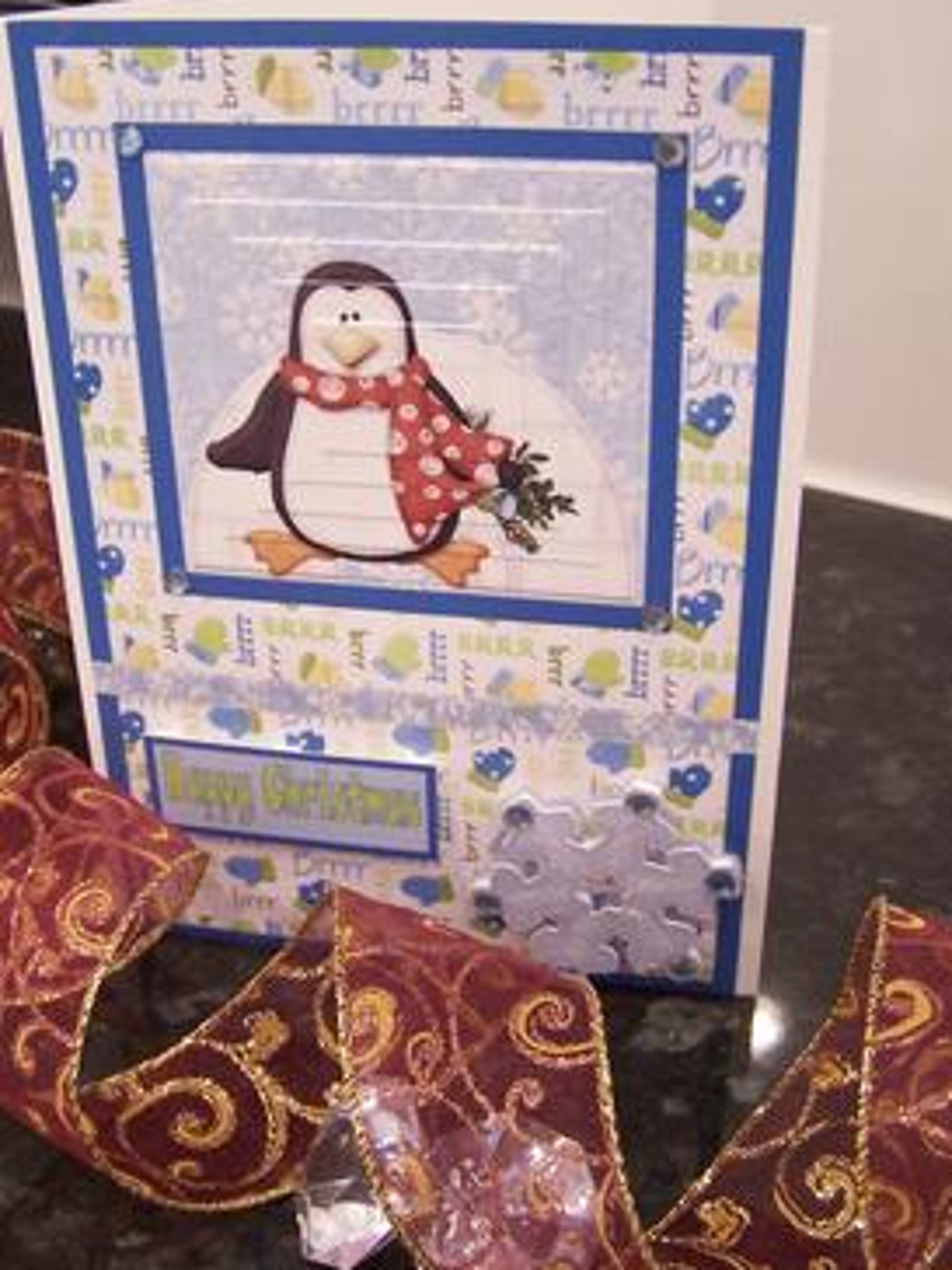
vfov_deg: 40.4
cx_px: 394
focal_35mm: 47
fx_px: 1723
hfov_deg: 30.8
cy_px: 576
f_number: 2.8
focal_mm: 6.3
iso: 140
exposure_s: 1/8
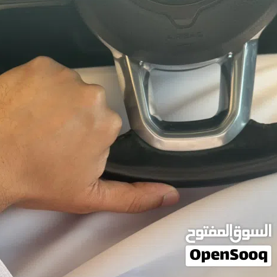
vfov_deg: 55.6
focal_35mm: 29
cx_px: 96
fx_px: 263
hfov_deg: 54.7
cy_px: 138
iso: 160
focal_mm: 6.76
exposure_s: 1/121
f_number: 1.78
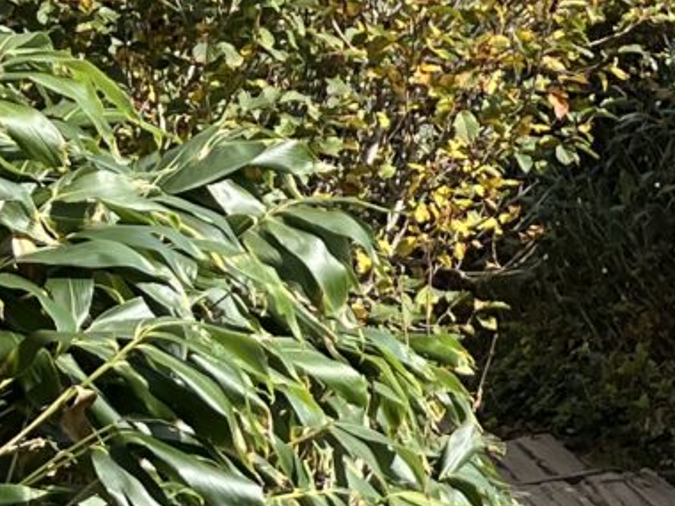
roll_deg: -1.8
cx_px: 1235
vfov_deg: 8.4
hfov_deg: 10.6
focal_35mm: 175
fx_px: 3412
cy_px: -44
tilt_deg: -12.0
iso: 50
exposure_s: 1/3215
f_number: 1.6
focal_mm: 5.1
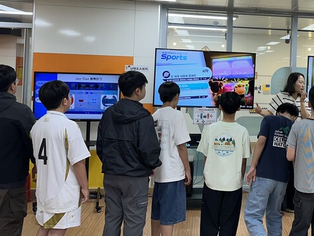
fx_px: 435
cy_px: 65
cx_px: 269
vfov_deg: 29.9
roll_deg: -1.1
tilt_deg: +2.0
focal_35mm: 48
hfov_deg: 37.6
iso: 80
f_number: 1.78
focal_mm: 6.86
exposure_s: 1/120
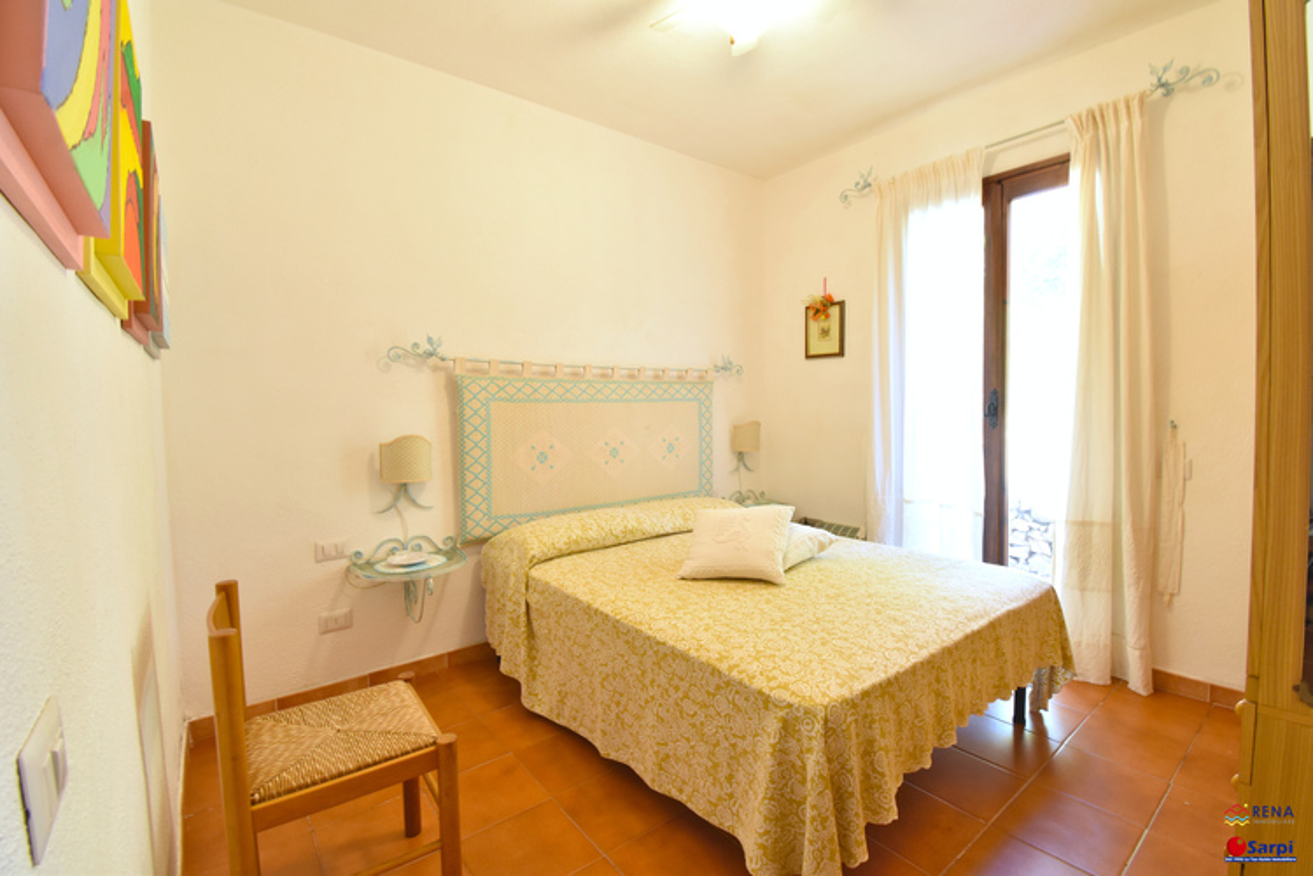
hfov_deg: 100.4
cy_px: 438
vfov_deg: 77.3
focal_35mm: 15
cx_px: 656
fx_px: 547
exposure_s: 1/1.6
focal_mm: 10
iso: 400
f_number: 11
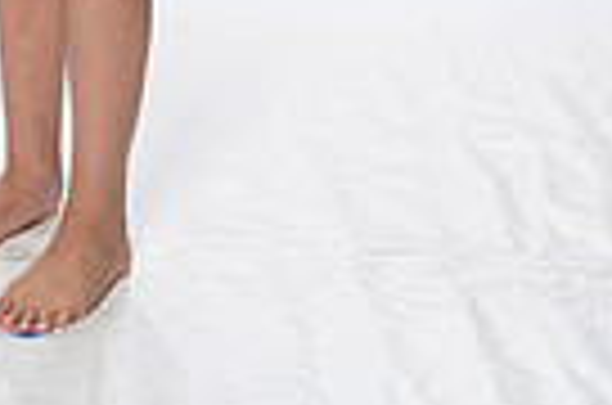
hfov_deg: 12.3
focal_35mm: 166
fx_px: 2815
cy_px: -598
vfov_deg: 7.6
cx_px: 0
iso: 800
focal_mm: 50
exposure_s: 1/250
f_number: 8
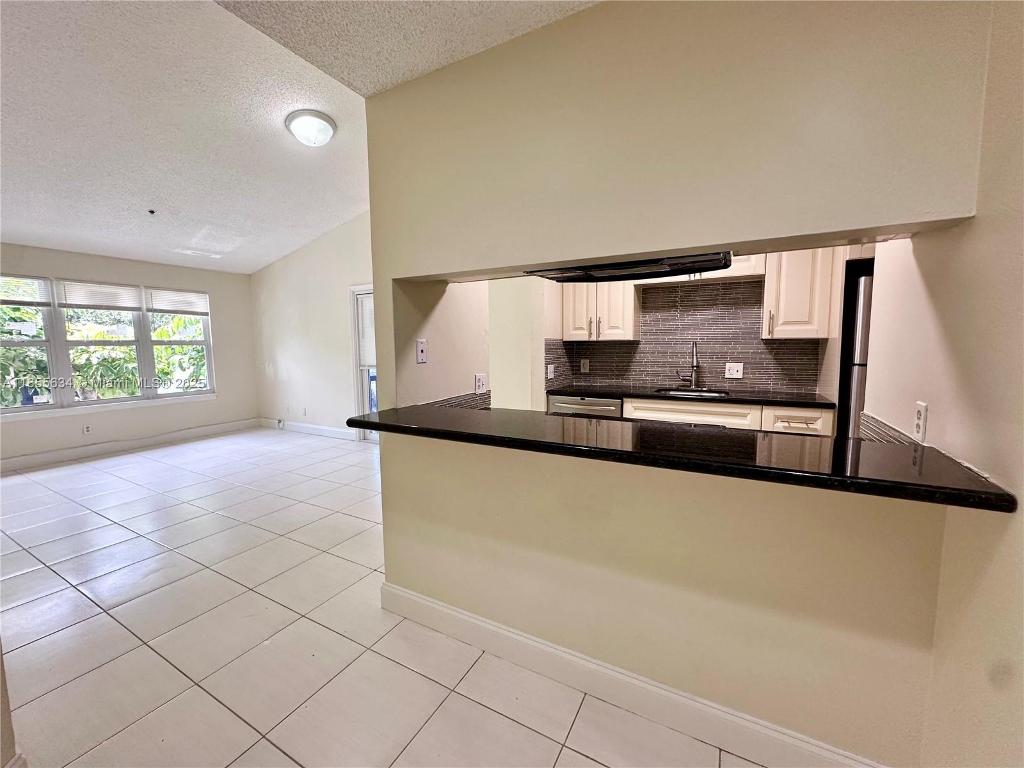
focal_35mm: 14
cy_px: 384
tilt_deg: -6.4
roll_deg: +0.7
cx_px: 512
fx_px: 414
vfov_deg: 85.7
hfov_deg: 102.1
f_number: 2.2
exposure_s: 1/120
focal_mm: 2.22
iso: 200
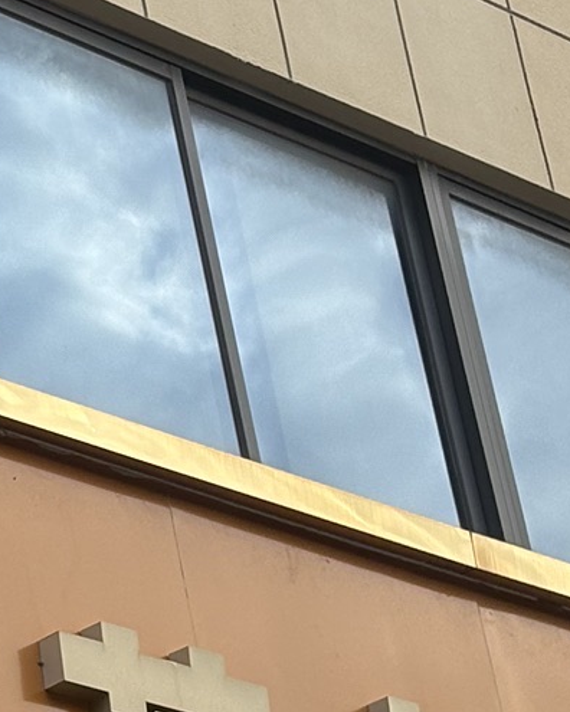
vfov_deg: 9.4
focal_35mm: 205
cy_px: 541
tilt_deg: +24.3
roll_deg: +8.4
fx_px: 4323
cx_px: -209
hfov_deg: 7.4
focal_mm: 5.96
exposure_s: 1/1136
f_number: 1.6
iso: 32
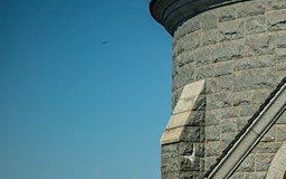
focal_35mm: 167
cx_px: 290
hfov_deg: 12.4
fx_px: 1302
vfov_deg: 7.8
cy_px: 170
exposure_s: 1/2000
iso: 80
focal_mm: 70
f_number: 2.8
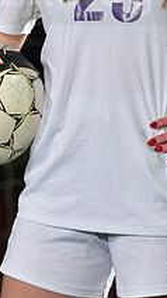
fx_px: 4526
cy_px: -20
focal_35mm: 574
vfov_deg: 3.8
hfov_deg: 2.1
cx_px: 100
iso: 1000
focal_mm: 200
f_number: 5
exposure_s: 1/200
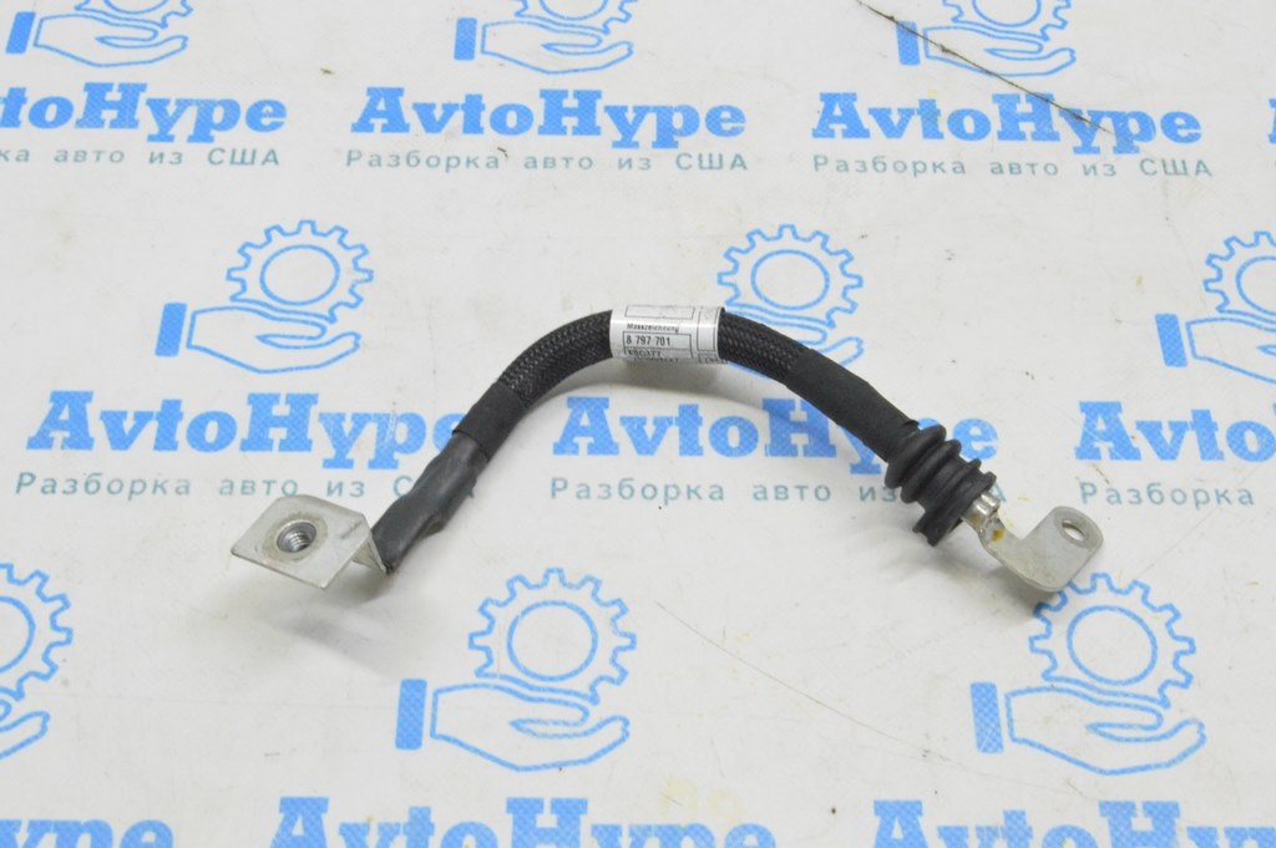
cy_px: 424
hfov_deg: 38.9
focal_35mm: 51
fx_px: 1806
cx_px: 638
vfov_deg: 26.4
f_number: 20
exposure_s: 1/20
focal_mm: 34
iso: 6400
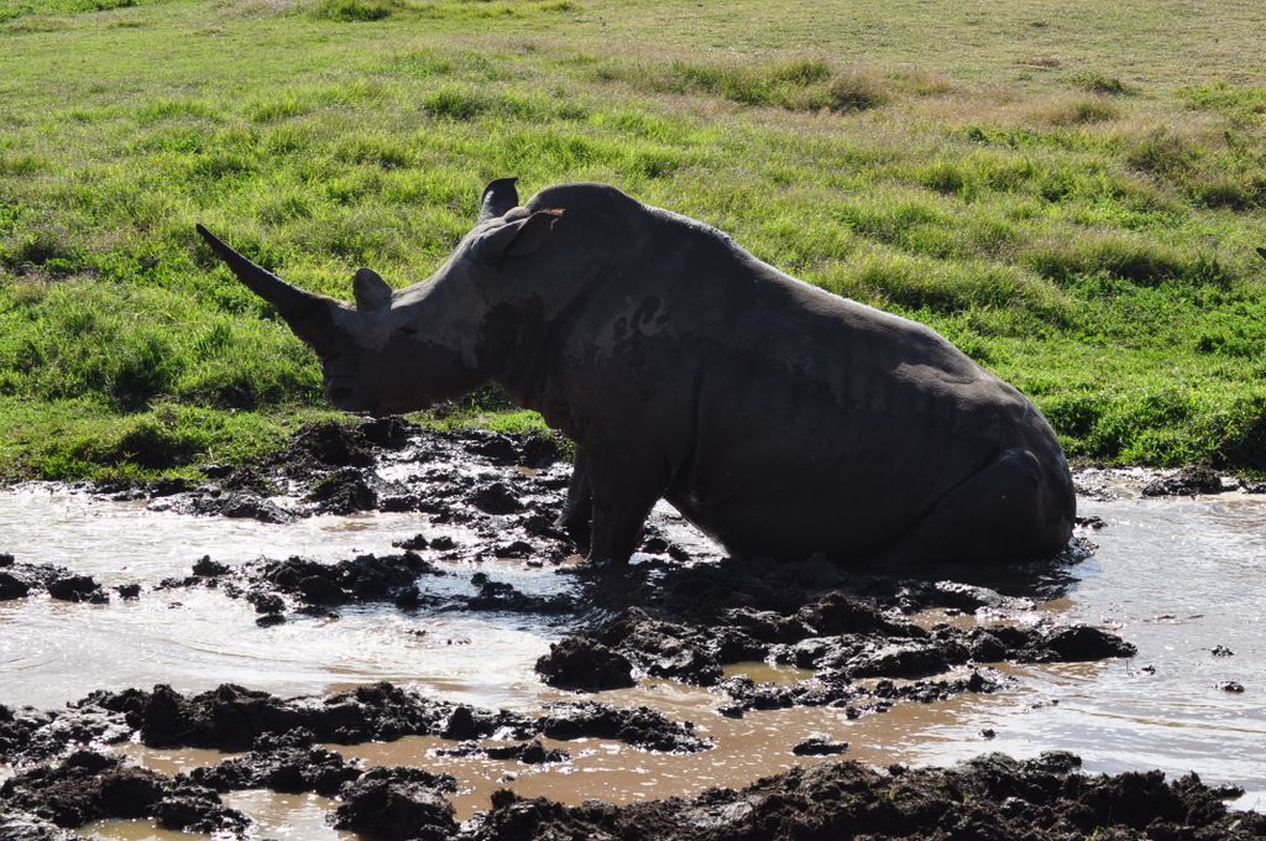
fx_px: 3688
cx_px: 633
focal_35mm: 105
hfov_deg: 19.5
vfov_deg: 13.0
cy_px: 420
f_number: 10
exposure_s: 1/250
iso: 200
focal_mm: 70
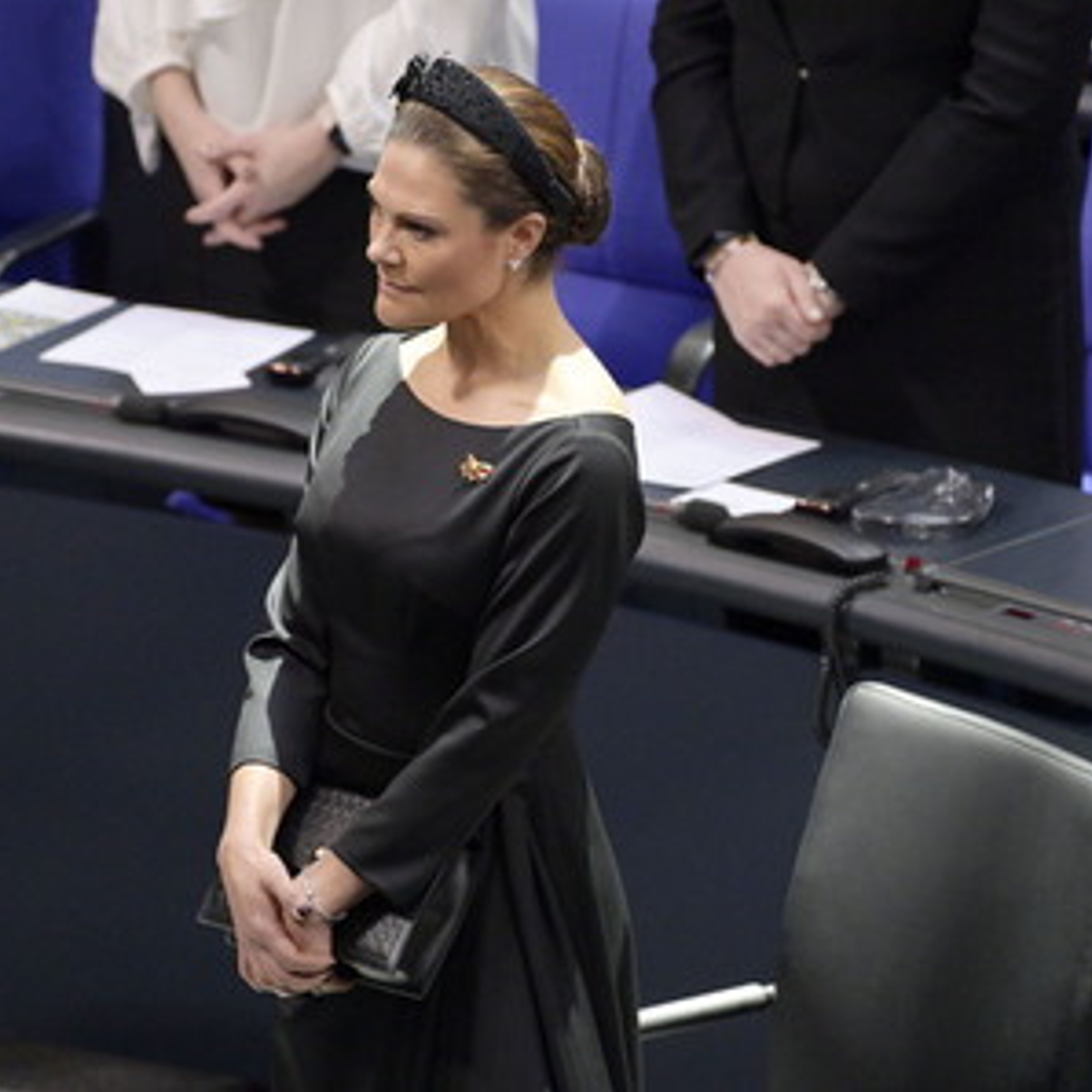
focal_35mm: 643
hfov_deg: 2.7
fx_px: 22949
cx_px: 427
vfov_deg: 2.7
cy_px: 546
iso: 8000
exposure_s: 1/500
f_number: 5.6
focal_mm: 500
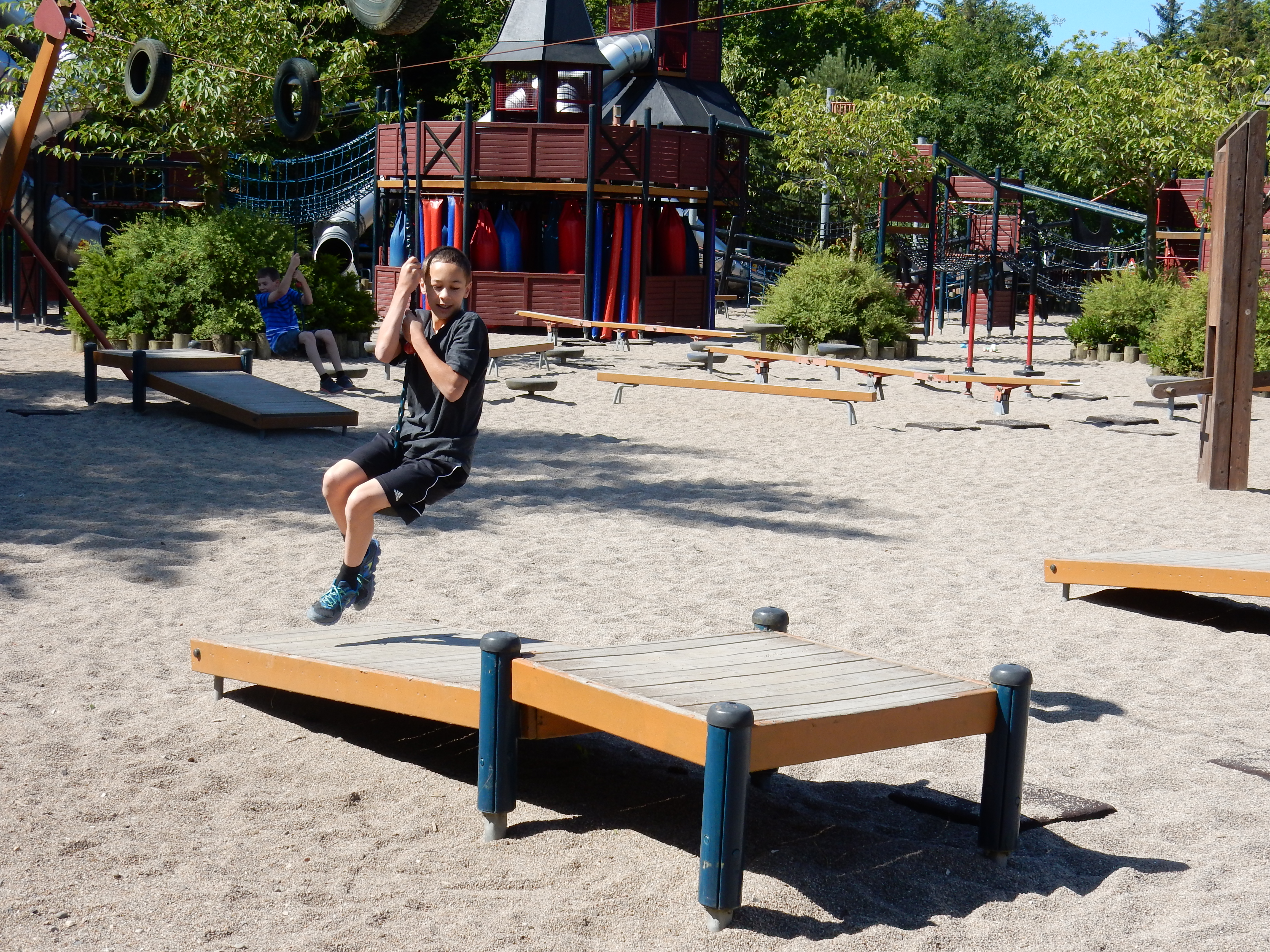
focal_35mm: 60
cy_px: 476
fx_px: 2201
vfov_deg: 24.4
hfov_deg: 32.2
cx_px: 635
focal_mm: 10.7
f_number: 4.5
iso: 125
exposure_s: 1/640
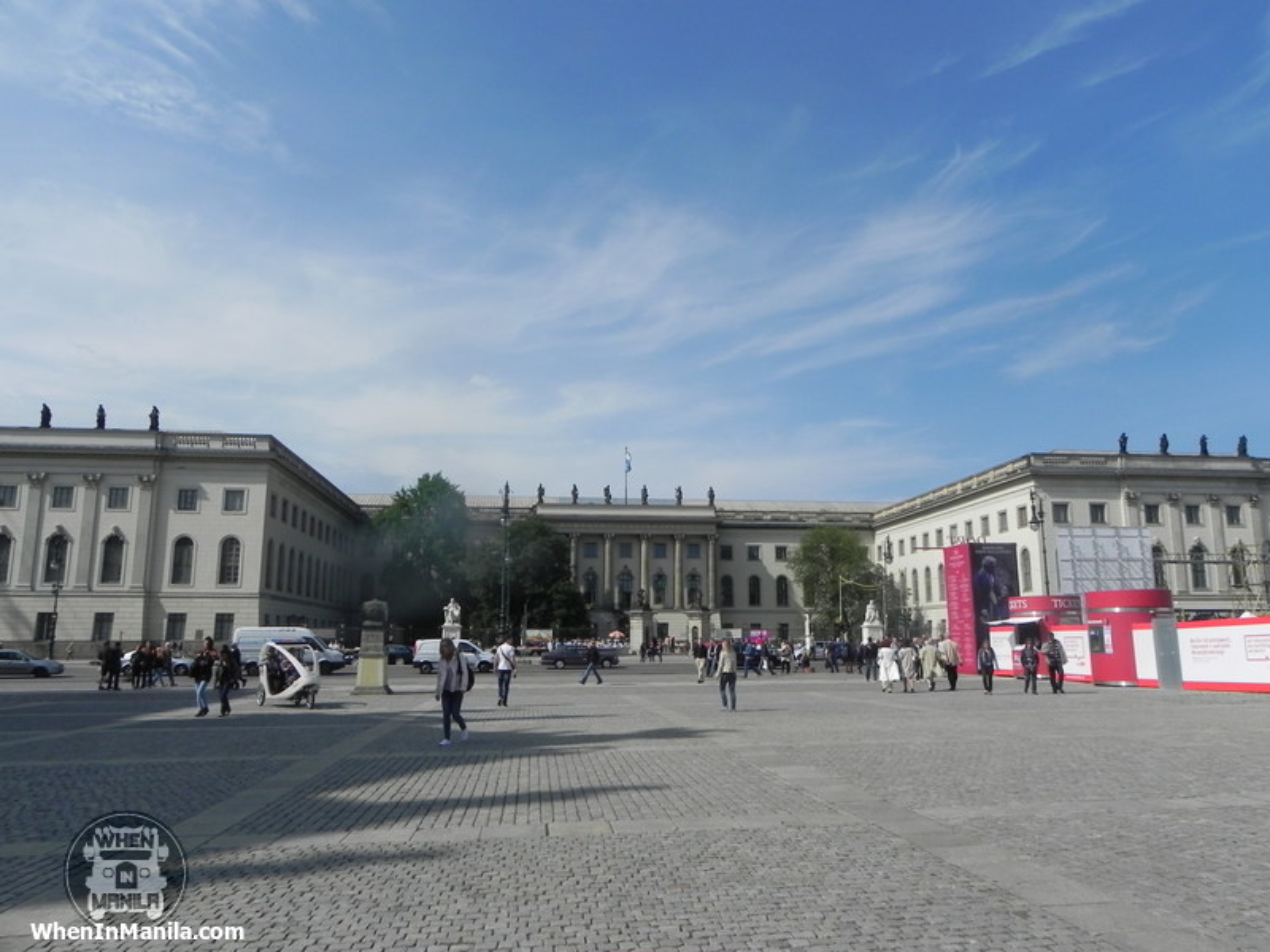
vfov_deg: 53.1
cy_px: 476
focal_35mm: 26
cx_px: 635
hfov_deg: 67.3
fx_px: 954
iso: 160
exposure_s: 1/643
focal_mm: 4.6
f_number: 8
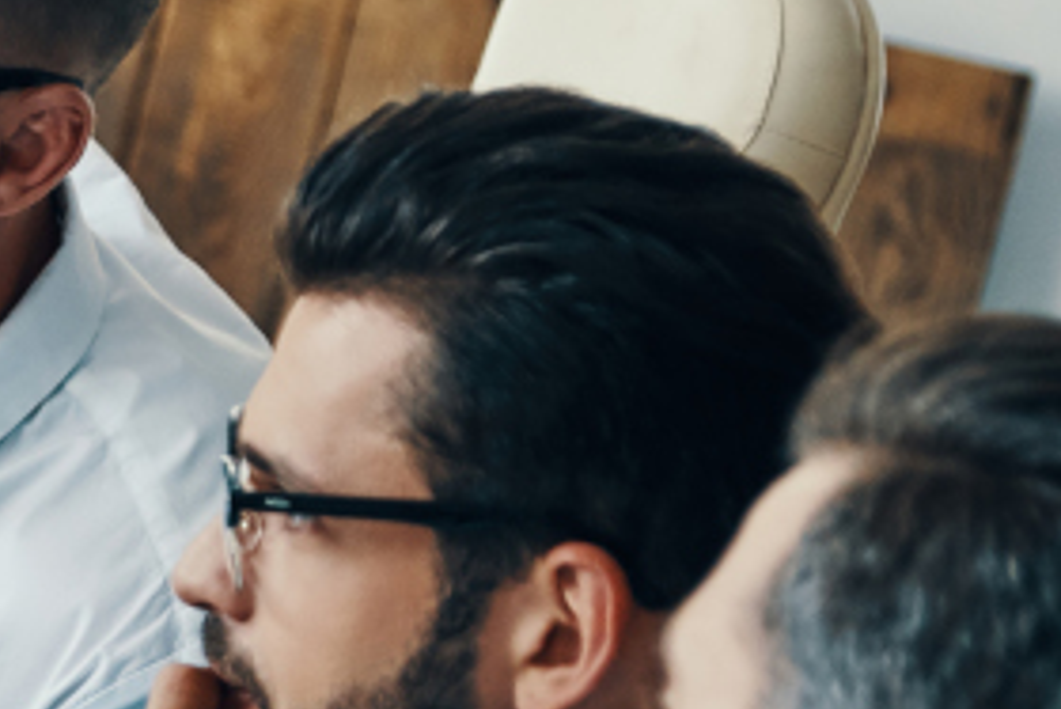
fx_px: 6310
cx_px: -834
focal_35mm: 214
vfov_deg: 6.4
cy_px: 910
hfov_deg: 9.2
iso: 640
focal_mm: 50
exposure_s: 1/250
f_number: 3.2
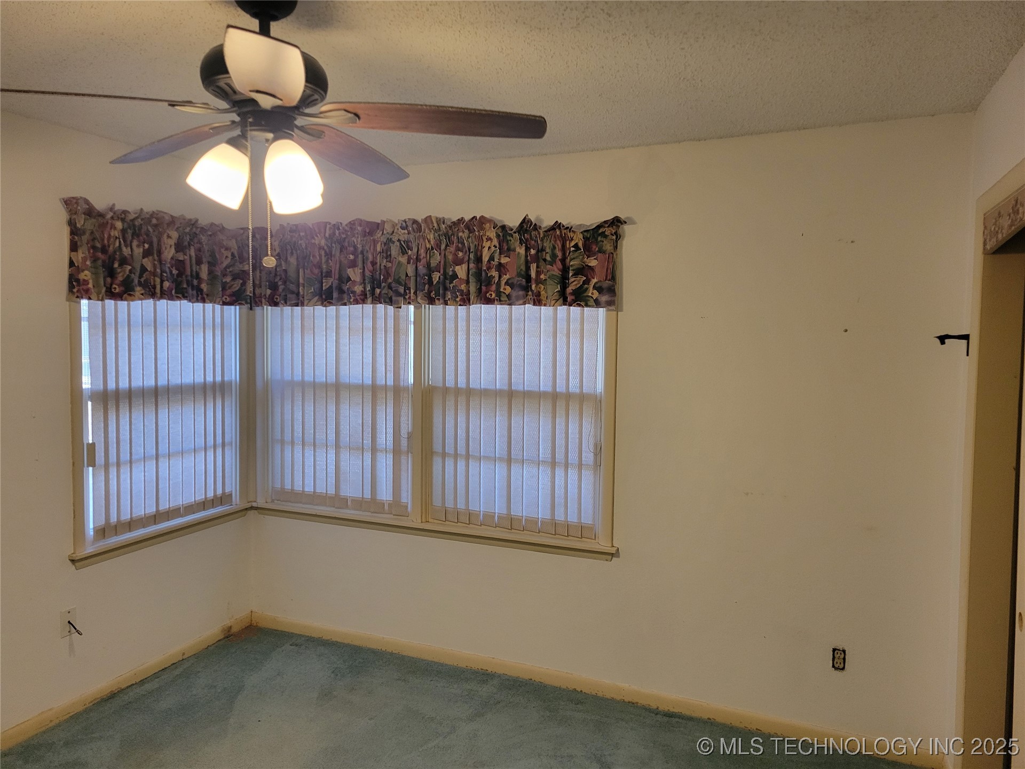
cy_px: 384
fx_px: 770
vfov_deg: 53.1
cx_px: 512
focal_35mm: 26
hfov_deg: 67.3
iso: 250
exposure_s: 1/120
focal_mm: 5.4
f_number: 1.8
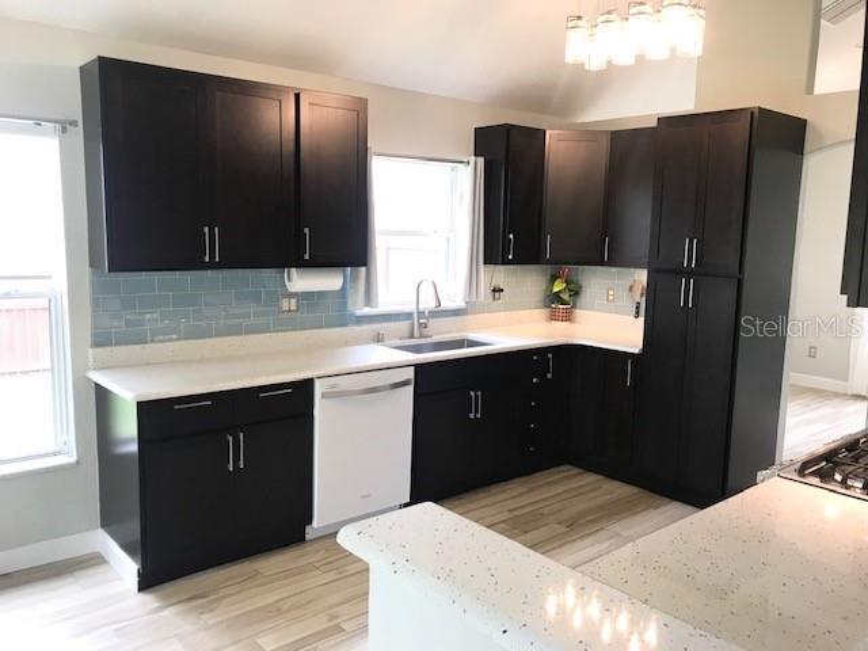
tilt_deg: -8.4
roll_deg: +0.1
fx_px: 702
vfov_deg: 49.7
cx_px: 434
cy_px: 326
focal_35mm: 28
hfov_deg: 63.4
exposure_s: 1/30
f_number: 1.8
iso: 25
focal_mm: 3.99
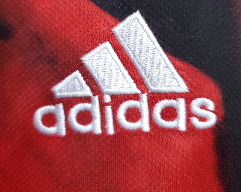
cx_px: 120
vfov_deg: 42.8
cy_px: 65
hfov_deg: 52.8
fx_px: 243
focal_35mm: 34
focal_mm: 4.3
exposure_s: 1/8
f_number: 1.5
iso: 200
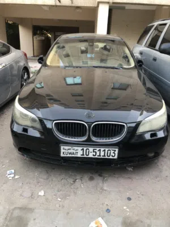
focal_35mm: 28
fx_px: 183
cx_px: 85
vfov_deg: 63.4
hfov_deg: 49.7
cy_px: 114
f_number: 1.8
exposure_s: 1/30
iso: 25
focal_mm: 3.99
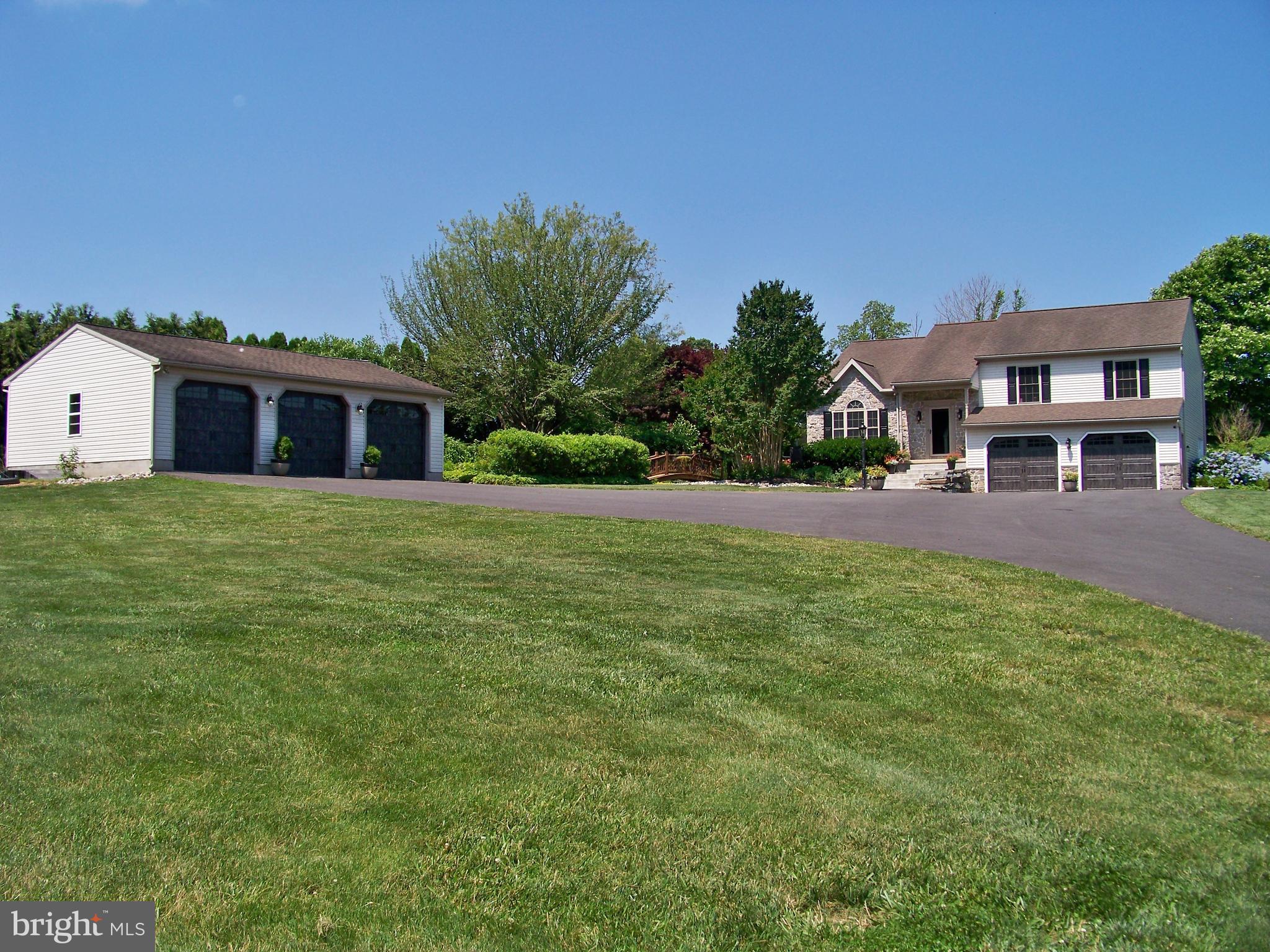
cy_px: 476
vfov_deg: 42.9
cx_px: 635
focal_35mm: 33
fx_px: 1211
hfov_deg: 55.4
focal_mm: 5.85
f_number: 4
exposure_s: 1/640
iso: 64
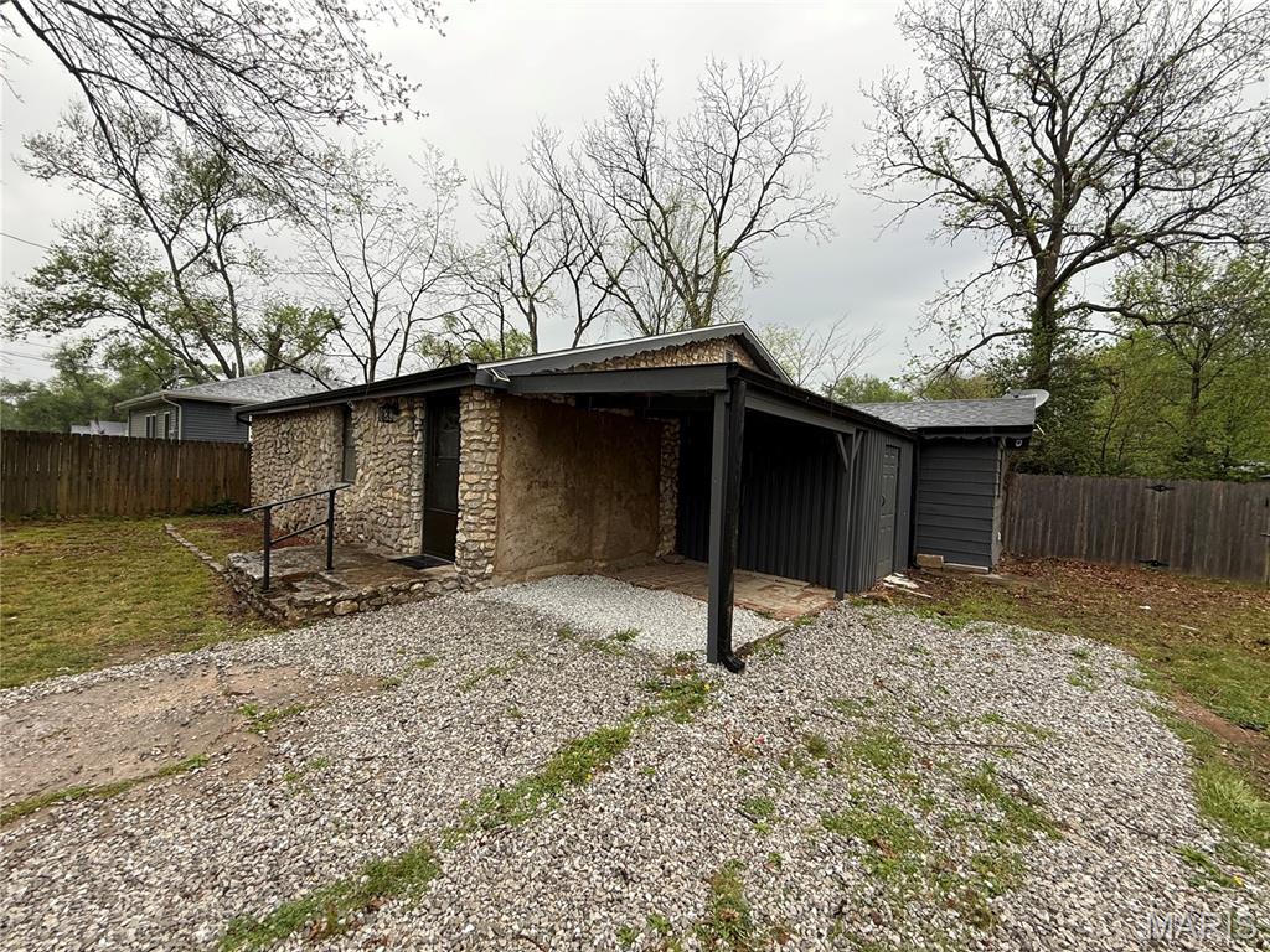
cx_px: 635
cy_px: 476
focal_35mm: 14
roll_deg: +0.2
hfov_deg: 102.1
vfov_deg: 85.7
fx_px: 514
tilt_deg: -3.3
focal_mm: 2.22
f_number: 2.2
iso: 50
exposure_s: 1/164
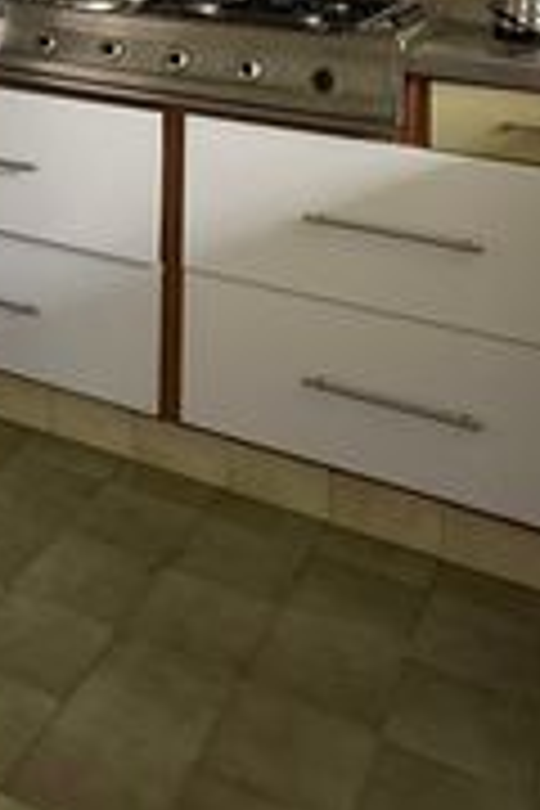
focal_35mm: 54
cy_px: -202
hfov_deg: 23.3
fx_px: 1215
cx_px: -79
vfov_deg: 30.3
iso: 200
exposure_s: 1/99
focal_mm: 2.22
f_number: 2.2
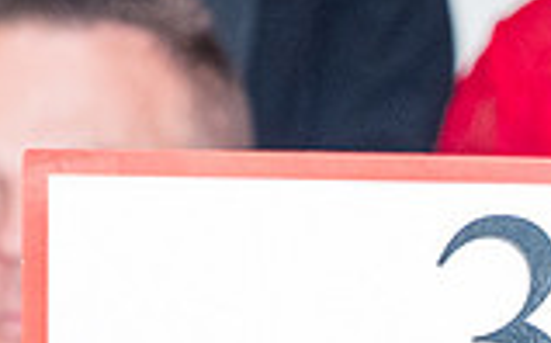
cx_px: 527
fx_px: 4635
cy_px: 546
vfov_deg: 4.2
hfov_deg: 6.8
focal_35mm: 309
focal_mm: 55
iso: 1600
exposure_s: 1/80
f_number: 5.6
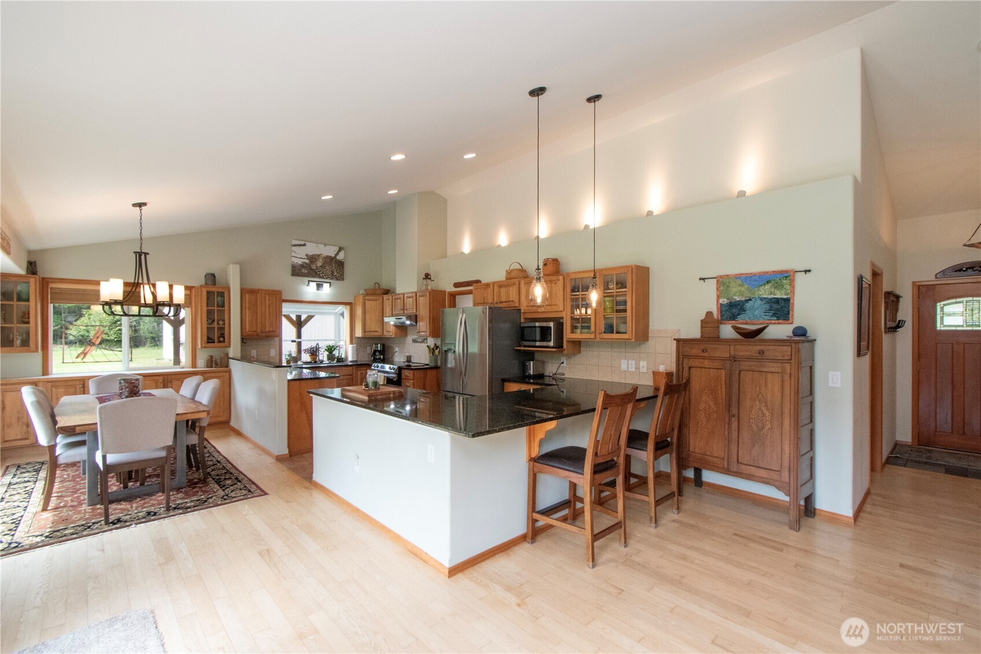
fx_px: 409
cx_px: 490
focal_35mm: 15
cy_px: 327
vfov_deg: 77.3
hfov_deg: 100.4
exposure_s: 1/60
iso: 1800
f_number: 13
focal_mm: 10
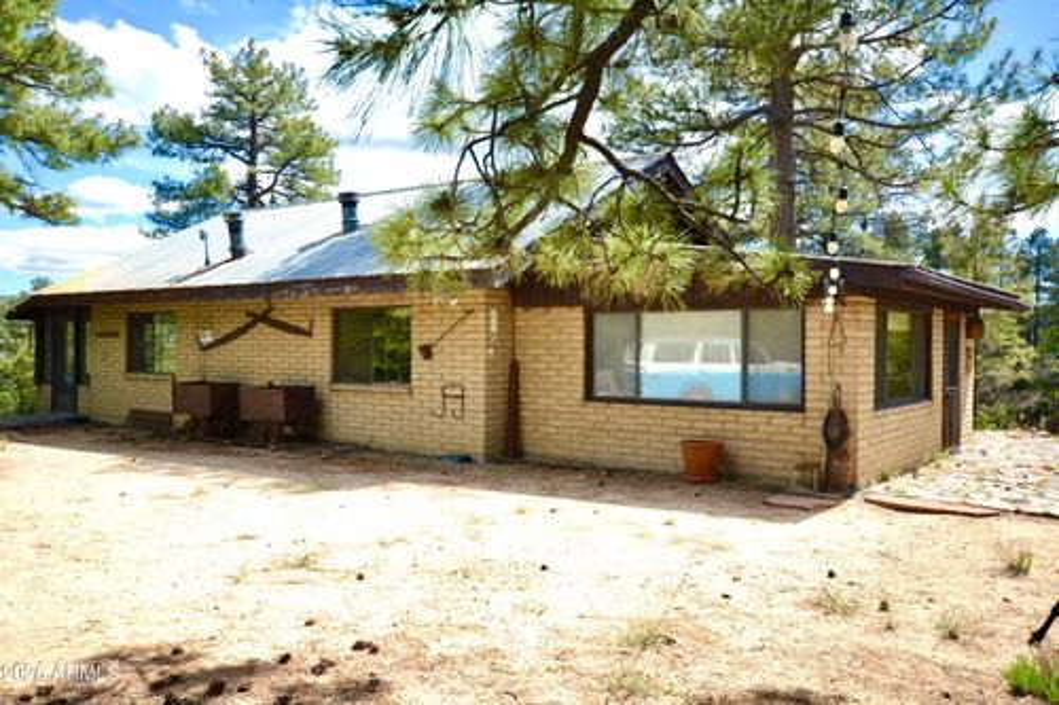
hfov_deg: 61.9
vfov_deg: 43.6
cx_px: 530
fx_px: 882
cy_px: 352
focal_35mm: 30
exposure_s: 1/160
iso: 100
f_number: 6.3
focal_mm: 20
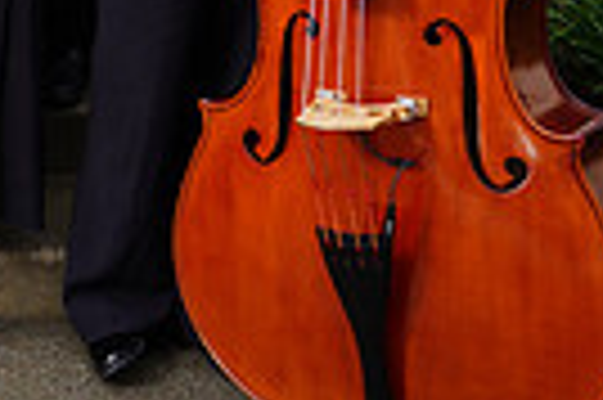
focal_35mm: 104
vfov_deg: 11.8
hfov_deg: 17.1
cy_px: -380
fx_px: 1740
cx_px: -382
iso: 200
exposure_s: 1/200
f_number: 7.1
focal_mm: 24
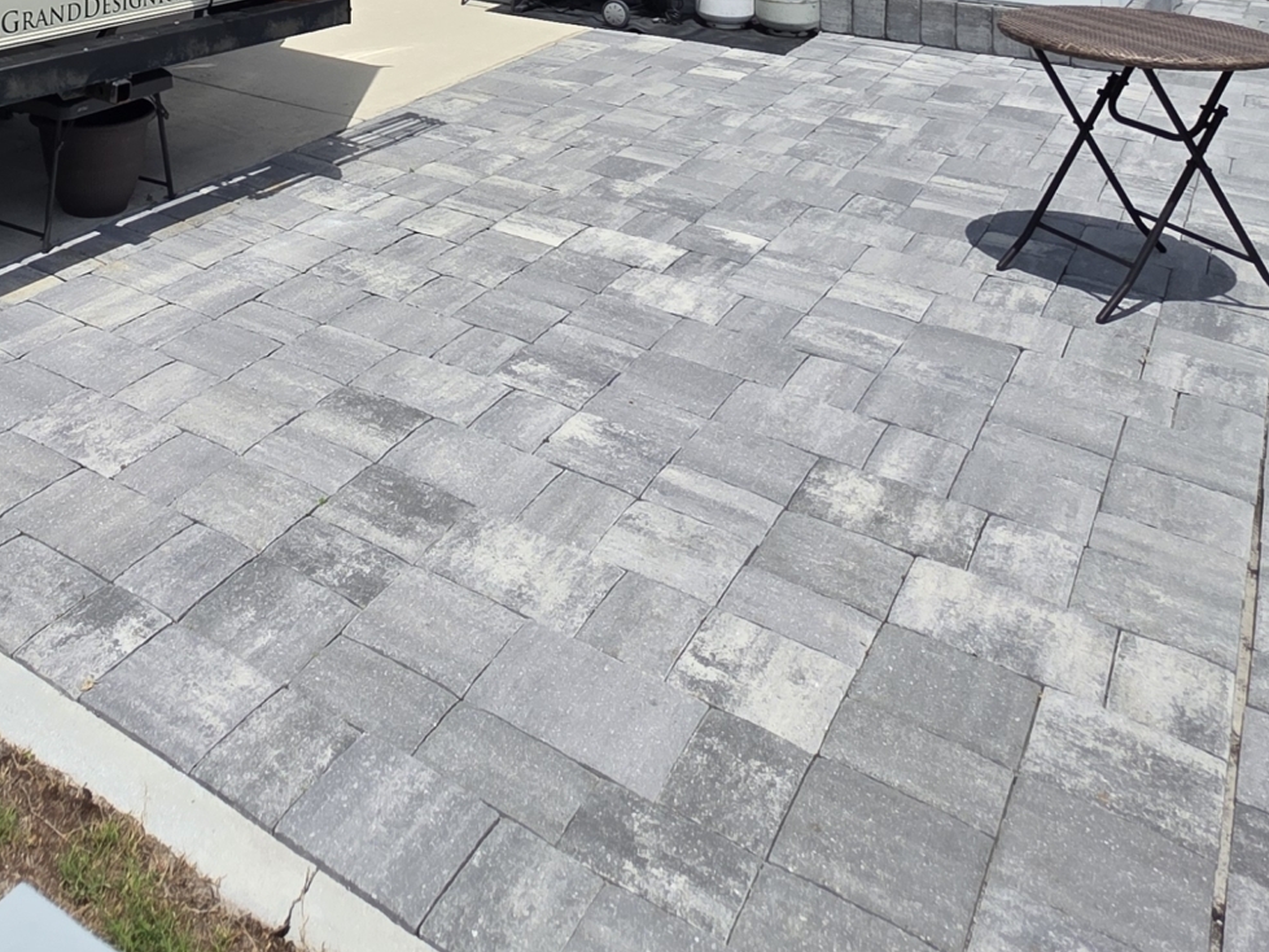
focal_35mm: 34
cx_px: 222
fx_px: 1246
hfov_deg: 50.1
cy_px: -230
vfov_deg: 33.0
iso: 40
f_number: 1.9
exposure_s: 1/3873
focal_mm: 2.2
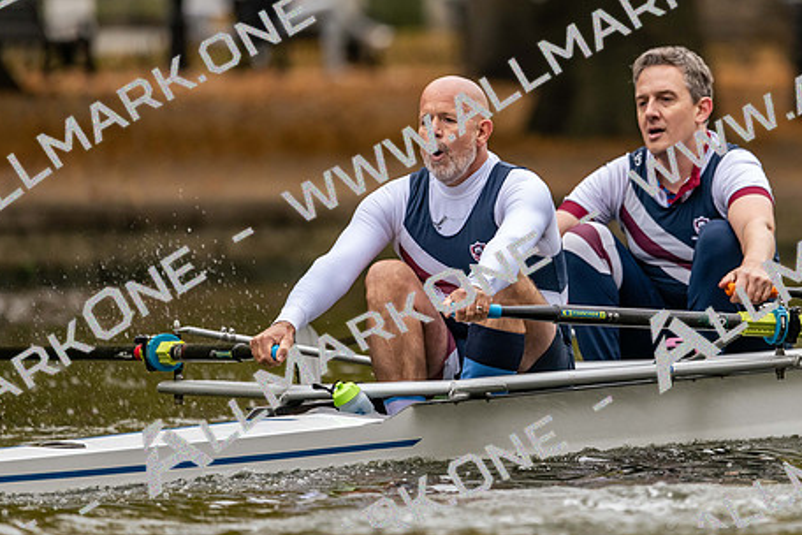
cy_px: 226
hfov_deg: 4.1
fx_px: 11339
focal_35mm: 509
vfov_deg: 2.7
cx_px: 499
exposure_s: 1/2500
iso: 1800
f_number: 4.5
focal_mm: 400
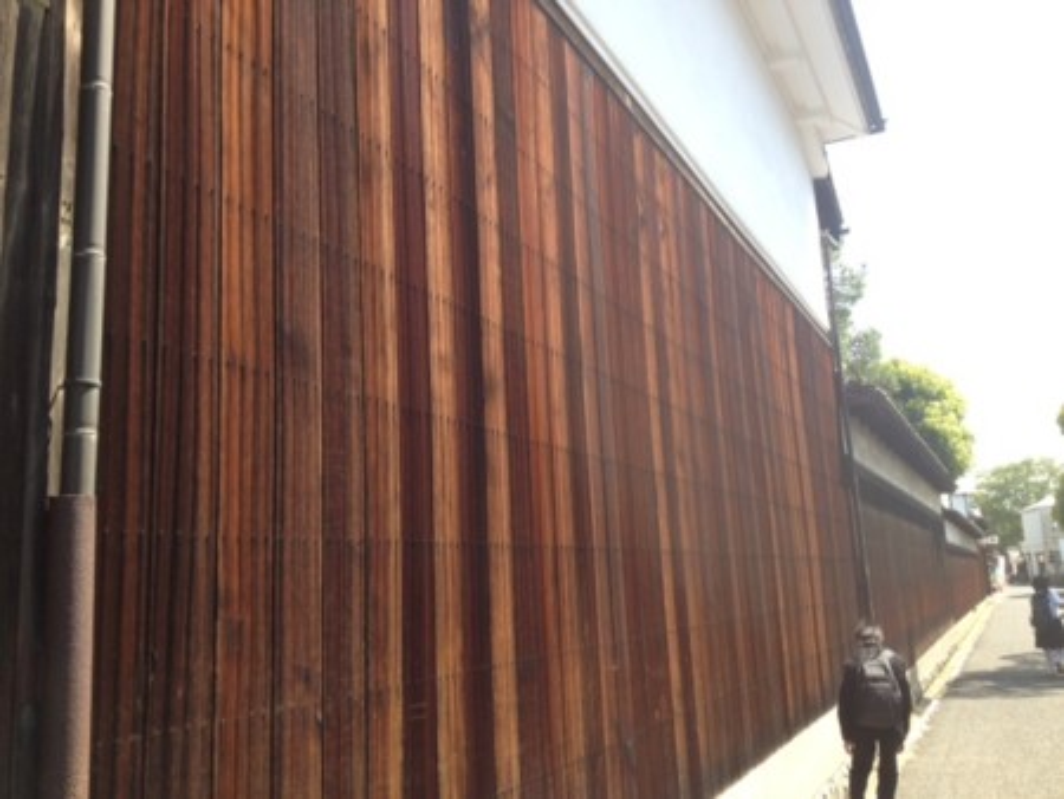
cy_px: 400
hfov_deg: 52.6
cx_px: 532
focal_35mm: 35
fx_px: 1076
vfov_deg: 40.7
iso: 64
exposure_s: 1/389
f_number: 2.4
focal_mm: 4.28
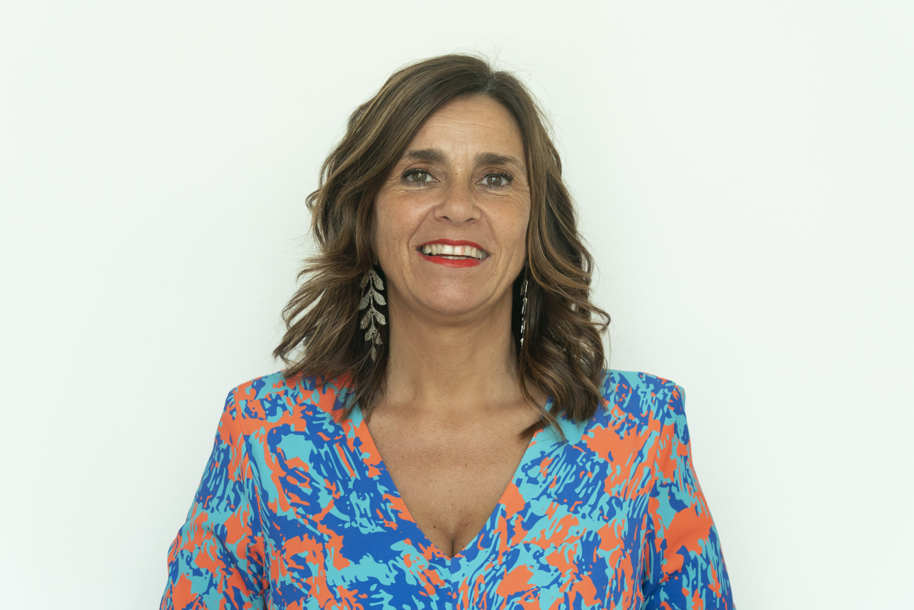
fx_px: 2640
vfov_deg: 13.2
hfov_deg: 19.6
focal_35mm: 104
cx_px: 466
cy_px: 294
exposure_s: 1/160
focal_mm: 96
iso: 1600
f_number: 6.3
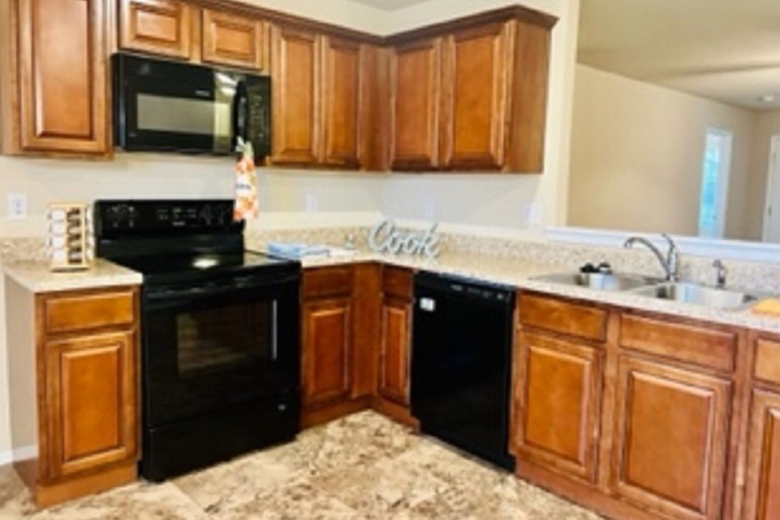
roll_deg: -1.2
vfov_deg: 46.4
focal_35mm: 28
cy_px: 242
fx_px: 607
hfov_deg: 65.5
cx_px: 387
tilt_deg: -5.5
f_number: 1.5
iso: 400
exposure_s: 1/60
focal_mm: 5.7
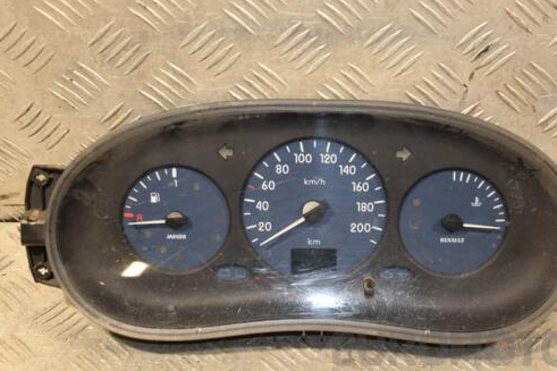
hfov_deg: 26.3
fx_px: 1191
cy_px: 197
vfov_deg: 17.7
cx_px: 311
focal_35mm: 77
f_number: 4.8
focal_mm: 42
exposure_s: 1/125
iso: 800
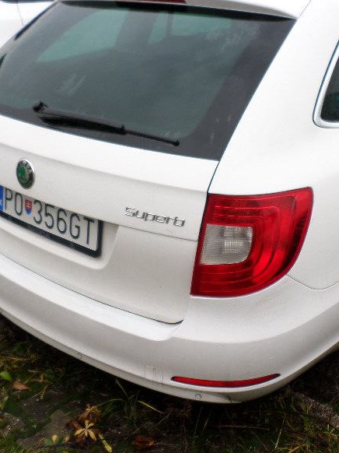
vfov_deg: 42.7
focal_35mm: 44
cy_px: 174
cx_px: 208
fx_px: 575
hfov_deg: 32.7
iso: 80
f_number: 2.5
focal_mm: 4.5
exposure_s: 1/45
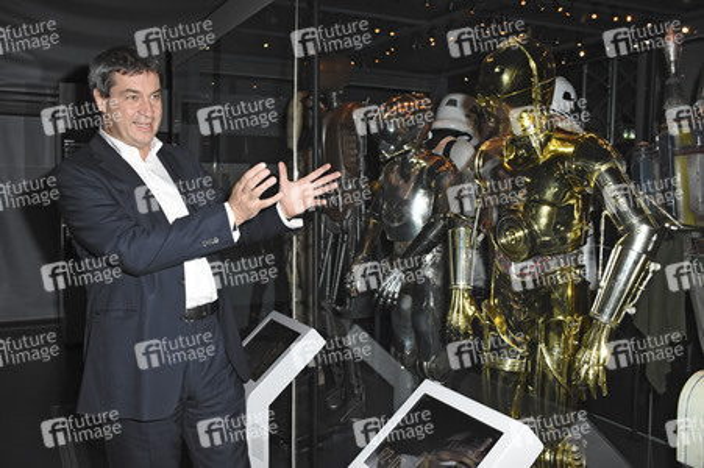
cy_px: 234
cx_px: 352
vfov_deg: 39.9
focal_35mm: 33
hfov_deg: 57.3
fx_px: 645
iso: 1600
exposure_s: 1/200
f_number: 5.6
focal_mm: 22
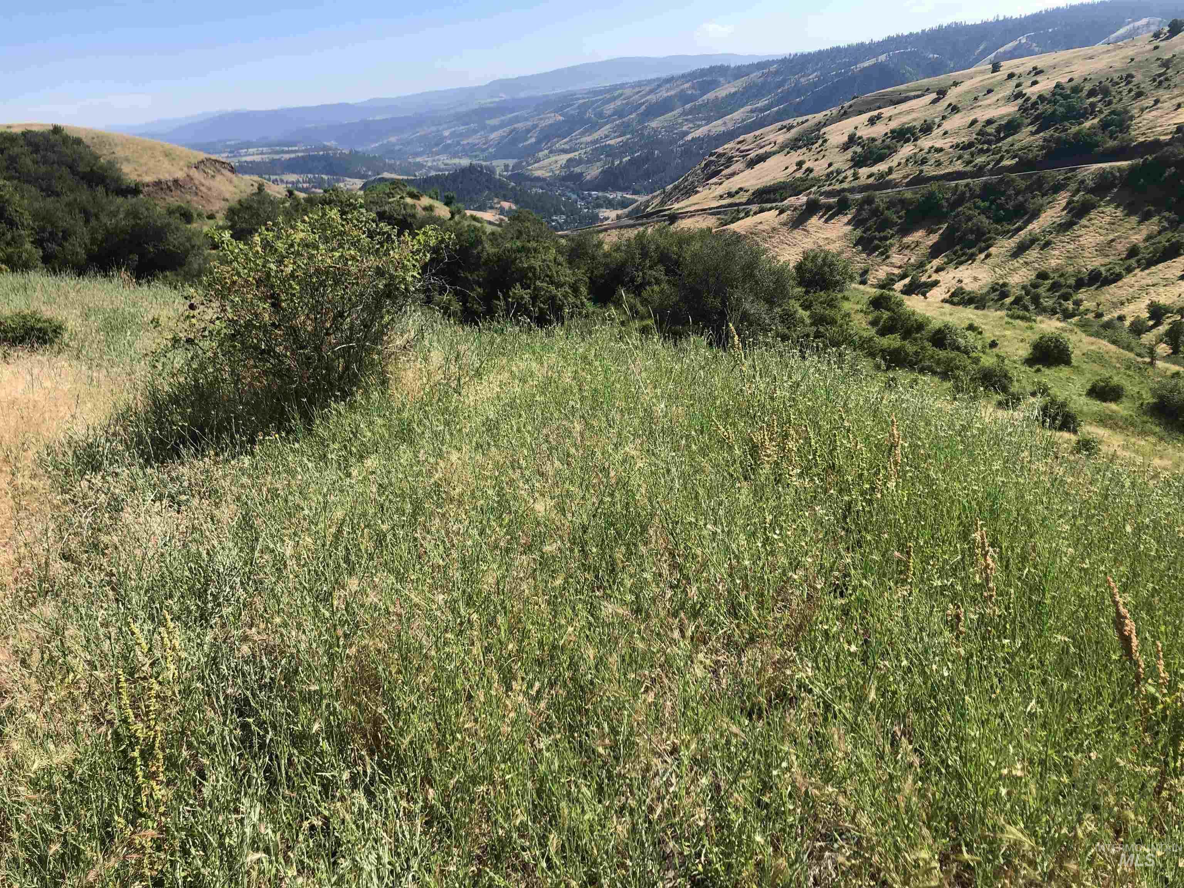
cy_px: 444
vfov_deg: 49.7
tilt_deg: -18.6
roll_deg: +5.9
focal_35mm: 28
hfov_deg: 63.4
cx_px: 592
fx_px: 958
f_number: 1.8
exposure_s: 1/1263
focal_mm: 3.99
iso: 20
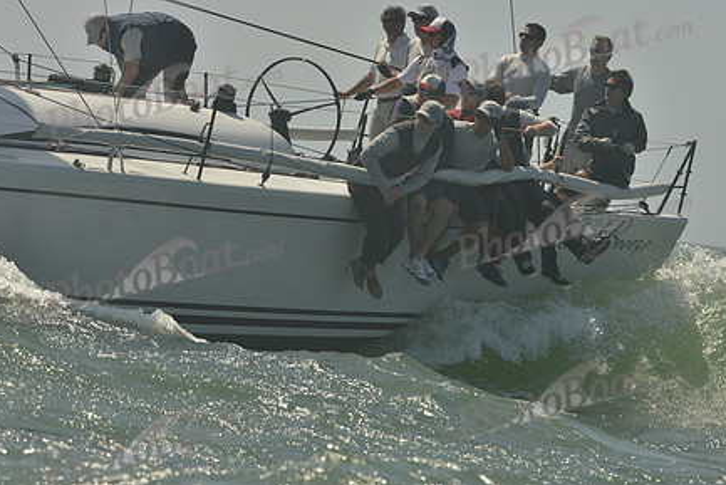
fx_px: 5406
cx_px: 371
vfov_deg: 5.1
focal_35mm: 268
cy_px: 162
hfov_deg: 7.7
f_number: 10
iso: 280
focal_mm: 200
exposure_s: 1/1250
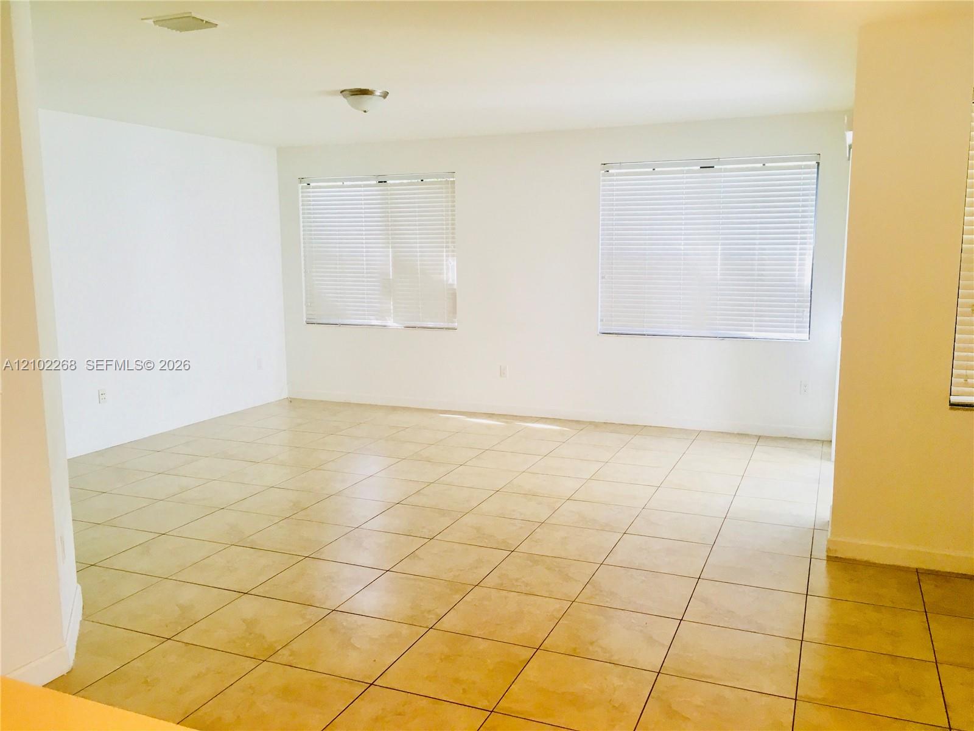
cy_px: 366
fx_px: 816
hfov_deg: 61.7
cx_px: 487
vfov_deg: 48.2
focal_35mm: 29
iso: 80
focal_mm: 4.15
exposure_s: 1/33
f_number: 2.2
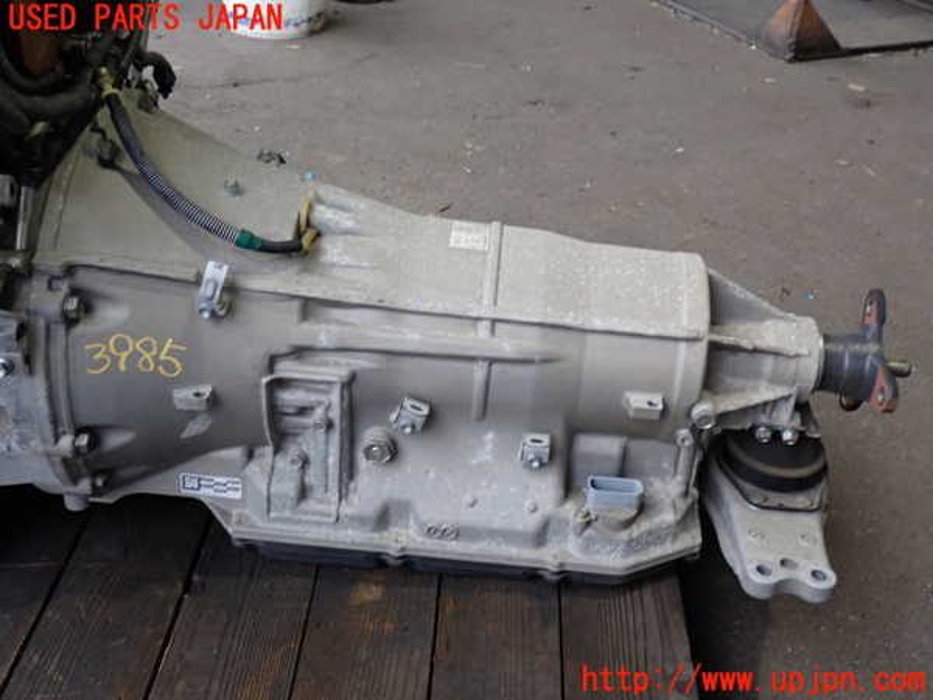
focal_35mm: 41
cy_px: 350
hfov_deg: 45.8
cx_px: 466
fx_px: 1105
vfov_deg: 35.1
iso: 200
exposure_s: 1/40
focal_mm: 7.31
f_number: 2.8
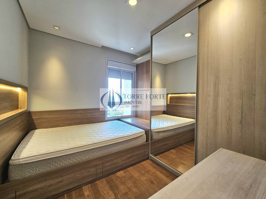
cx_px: 133
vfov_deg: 89.9
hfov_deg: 106.2
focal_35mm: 13
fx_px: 100
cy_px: 100
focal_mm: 2.2
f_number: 2.2
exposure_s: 1/60.2
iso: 64
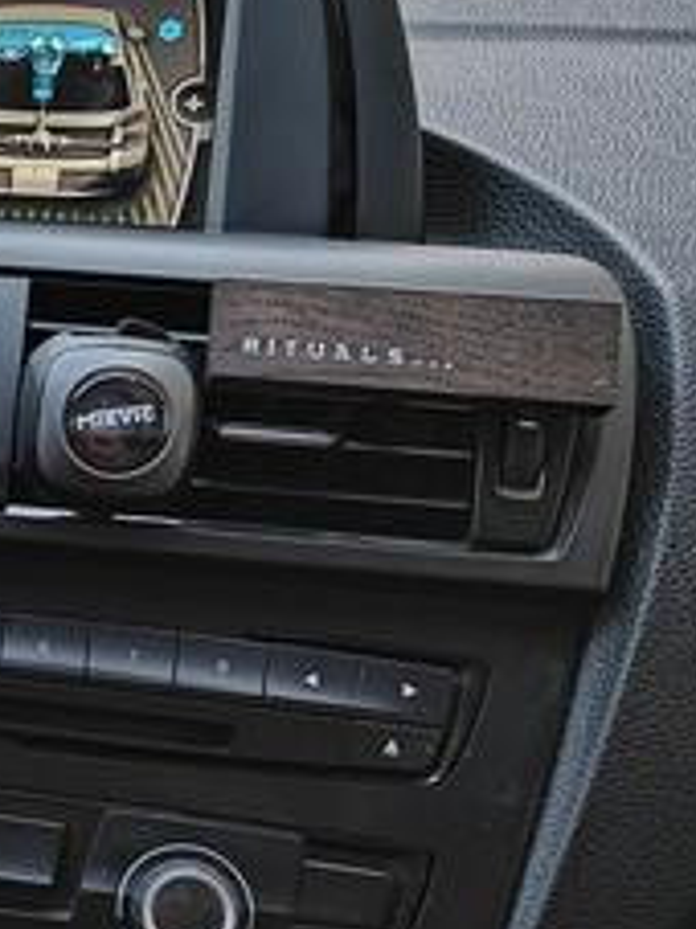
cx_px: -499
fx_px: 1852
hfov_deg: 17.8
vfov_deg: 28.2
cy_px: 514
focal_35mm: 69
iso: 500
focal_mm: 5.59
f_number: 1.8
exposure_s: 1/20
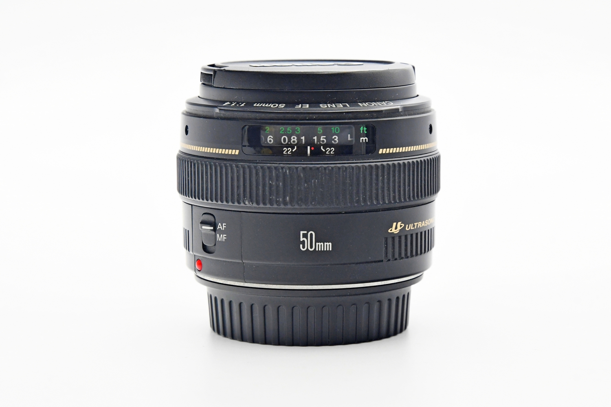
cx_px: 306
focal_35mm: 120
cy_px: 204
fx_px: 2037
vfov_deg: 11.4
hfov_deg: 17.1
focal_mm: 80
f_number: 8
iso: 1600
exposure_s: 1/160
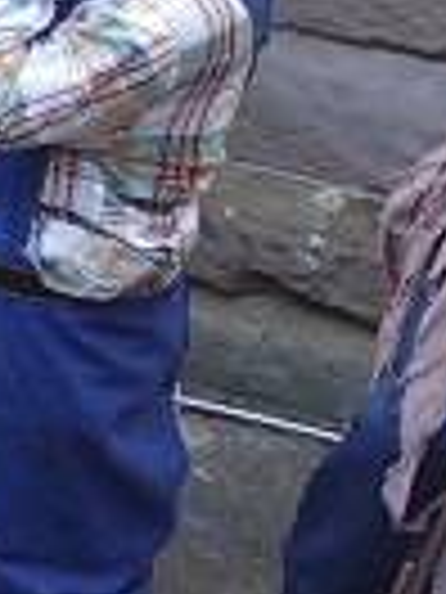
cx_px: -514
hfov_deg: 8.5
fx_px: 2817
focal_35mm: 164
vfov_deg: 11.4
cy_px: -369
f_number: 2.8
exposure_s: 1/125
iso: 125
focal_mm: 8.99
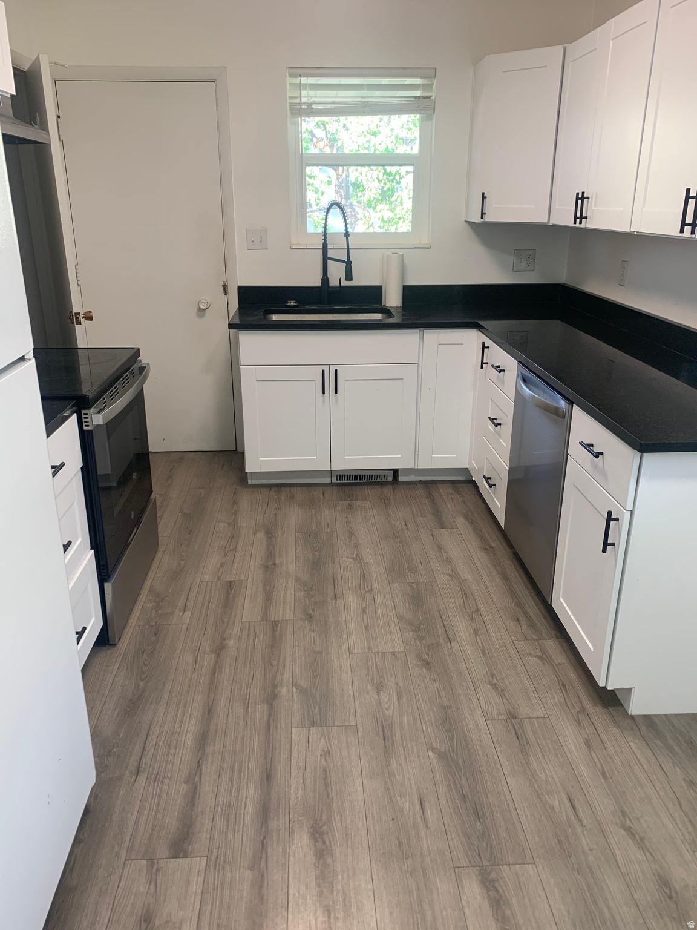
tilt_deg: -18.0
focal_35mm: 26
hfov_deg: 53.1
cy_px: 465
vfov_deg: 67.3
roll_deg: -0.4
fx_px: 698
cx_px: 348
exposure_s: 1/60
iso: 64
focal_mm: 4.25
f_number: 1.8
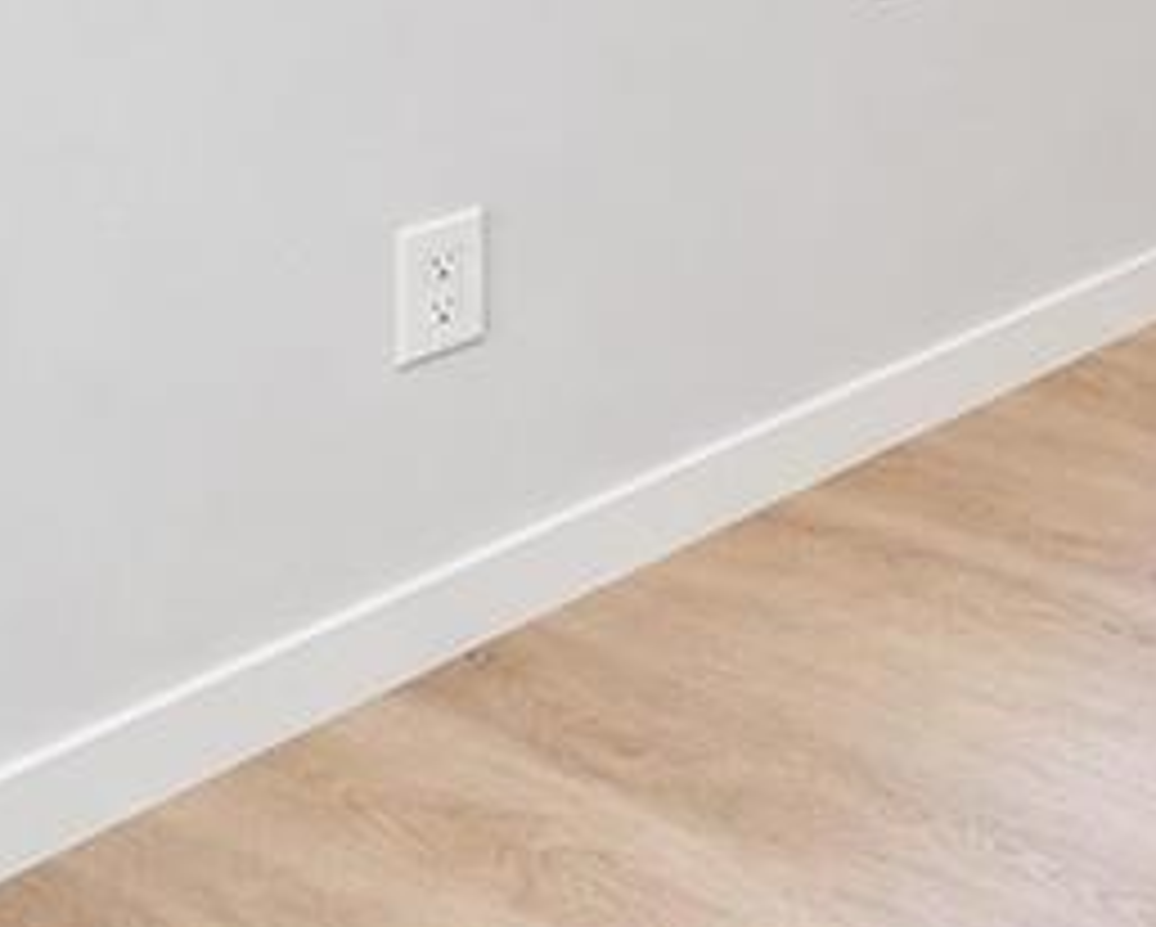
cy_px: -567
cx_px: 2110
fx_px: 1917
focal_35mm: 56
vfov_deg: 21.4
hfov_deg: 21.3
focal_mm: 10
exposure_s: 1/60
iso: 1250
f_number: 8
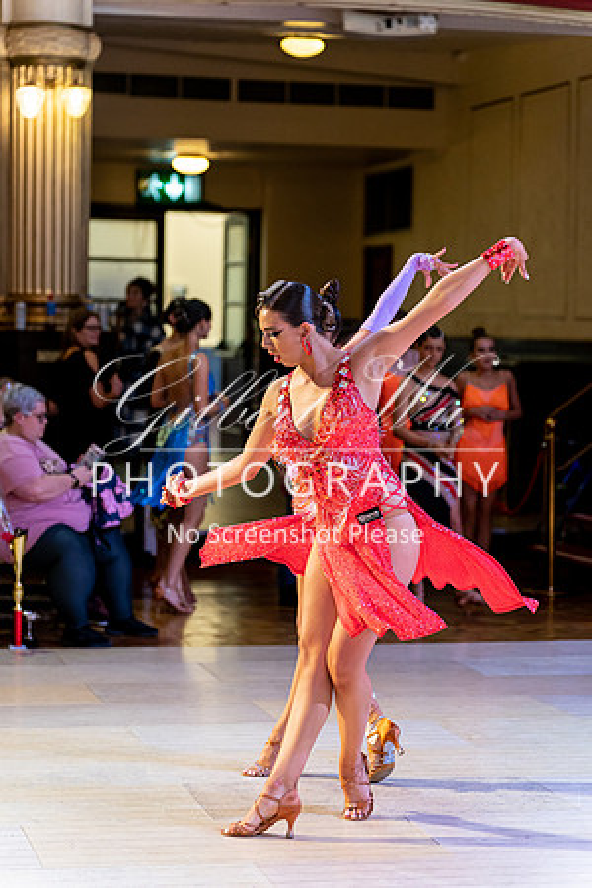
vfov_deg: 22.1
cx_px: 296
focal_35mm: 92
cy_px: 444
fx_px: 2269
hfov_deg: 14.9
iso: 3200
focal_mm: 92
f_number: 2.8
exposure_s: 1/640
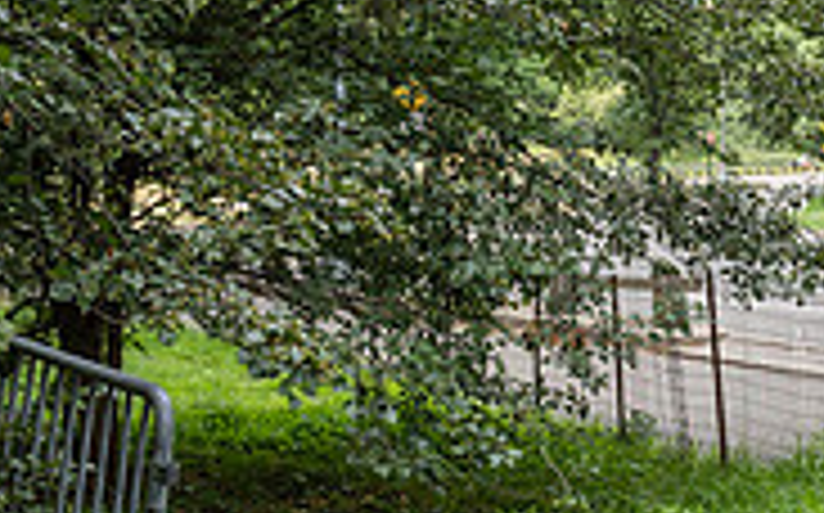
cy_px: 173
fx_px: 1772
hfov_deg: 24.1
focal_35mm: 79
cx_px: 950
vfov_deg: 16.4
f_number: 4
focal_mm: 24
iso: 200
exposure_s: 1/200
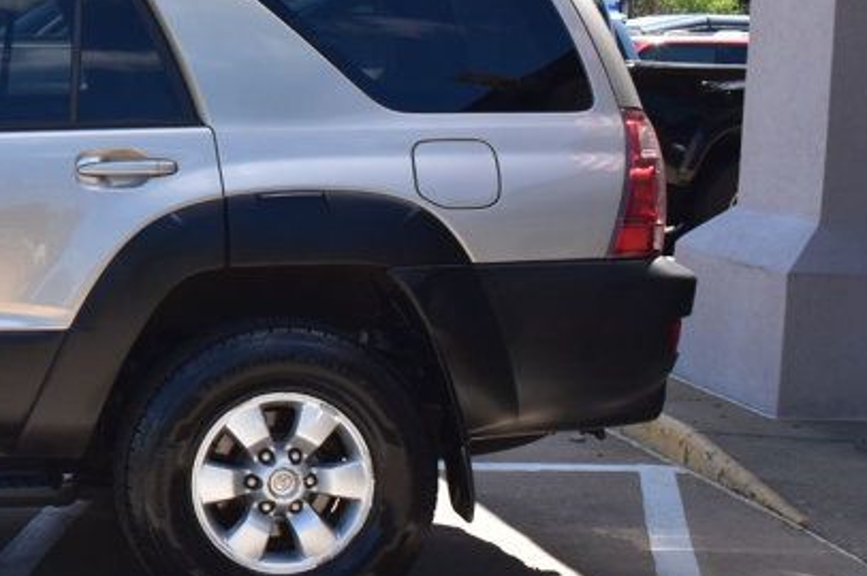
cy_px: 139
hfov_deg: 18.2
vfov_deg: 12.9
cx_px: -194
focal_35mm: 106
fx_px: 2551
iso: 400
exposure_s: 1/320
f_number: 11
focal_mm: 28
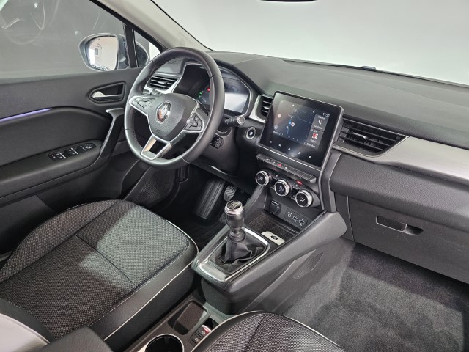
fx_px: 312
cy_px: 176
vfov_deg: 58.9
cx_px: 234
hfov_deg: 73.9
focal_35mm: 23
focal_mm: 6.3
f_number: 1.7
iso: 640
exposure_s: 1/100
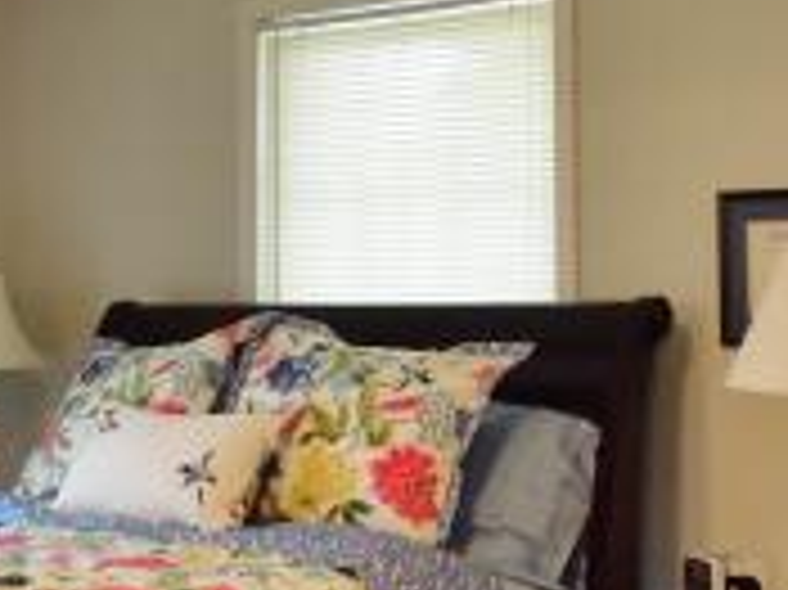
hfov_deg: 23.5
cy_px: 261
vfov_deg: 17.8
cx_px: 266
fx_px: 1888
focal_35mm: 83
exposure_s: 1/25
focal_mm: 4.5
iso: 400
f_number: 3.3
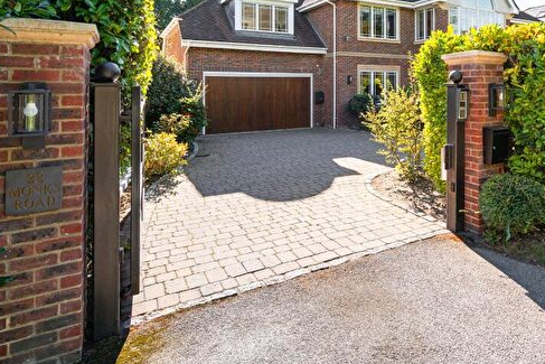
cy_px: 113
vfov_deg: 53.7
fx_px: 348
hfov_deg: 74.7
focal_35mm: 23
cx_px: 344
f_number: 10
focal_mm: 16
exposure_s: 1/160
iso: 100
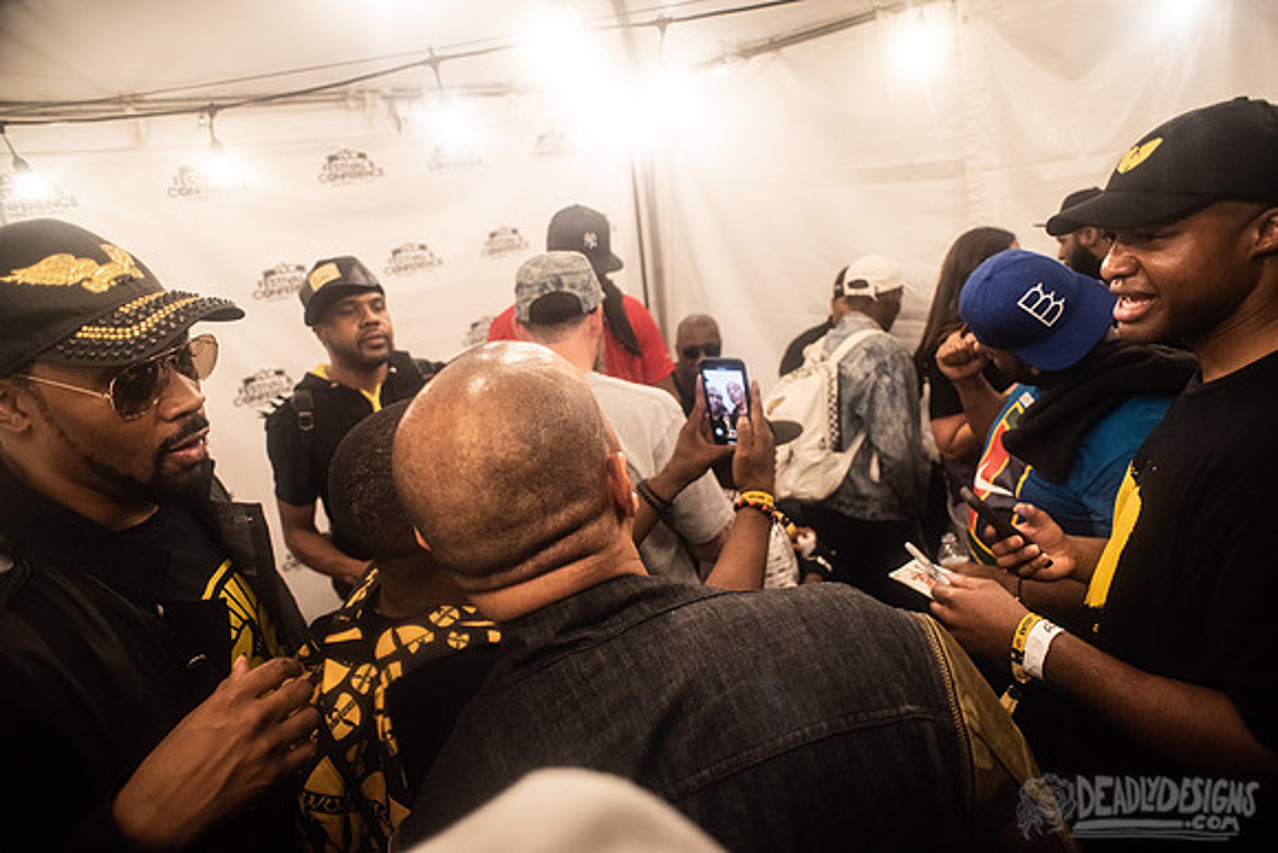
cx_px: 639
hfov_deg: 84.0
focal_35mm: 20
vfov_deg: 62.0
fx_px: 710
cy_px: 426
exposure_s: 1/160
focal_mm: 20
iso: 2000
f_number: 3.5
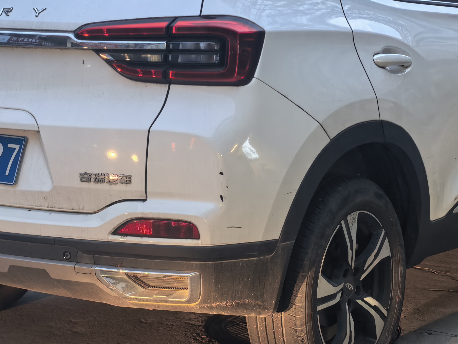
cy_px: 83
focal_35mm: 91
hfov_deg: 21.5
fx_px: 1204
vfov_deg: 16.2
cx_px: 242
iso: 320
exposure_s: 1/50
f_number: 1.4
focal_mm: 5.75
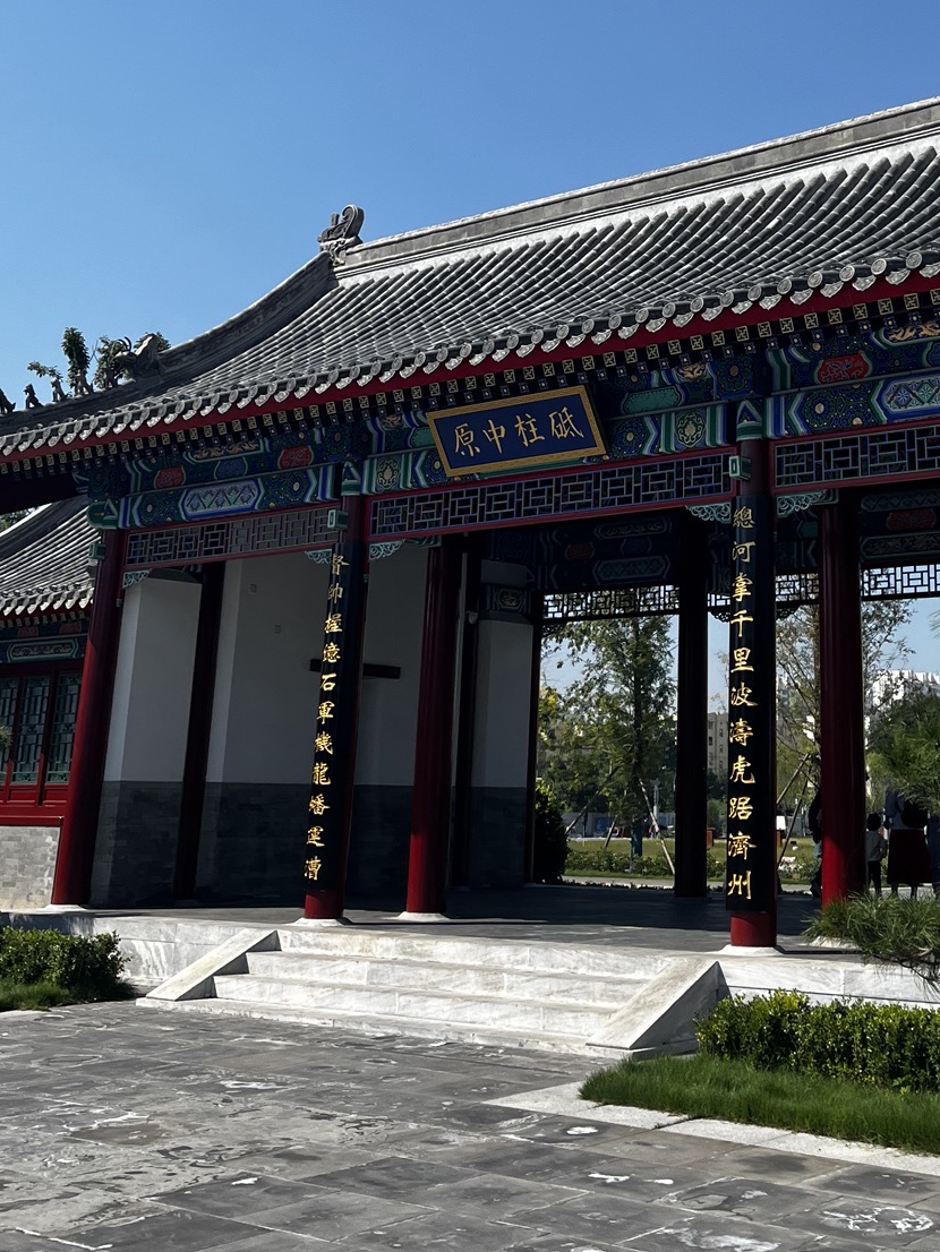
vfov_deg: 39.0
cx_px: 697
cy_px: 260
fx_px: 1701
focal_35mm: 47
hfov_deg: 30.4
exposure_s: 1/3521
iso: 50
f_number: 1.6
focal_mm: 5.1
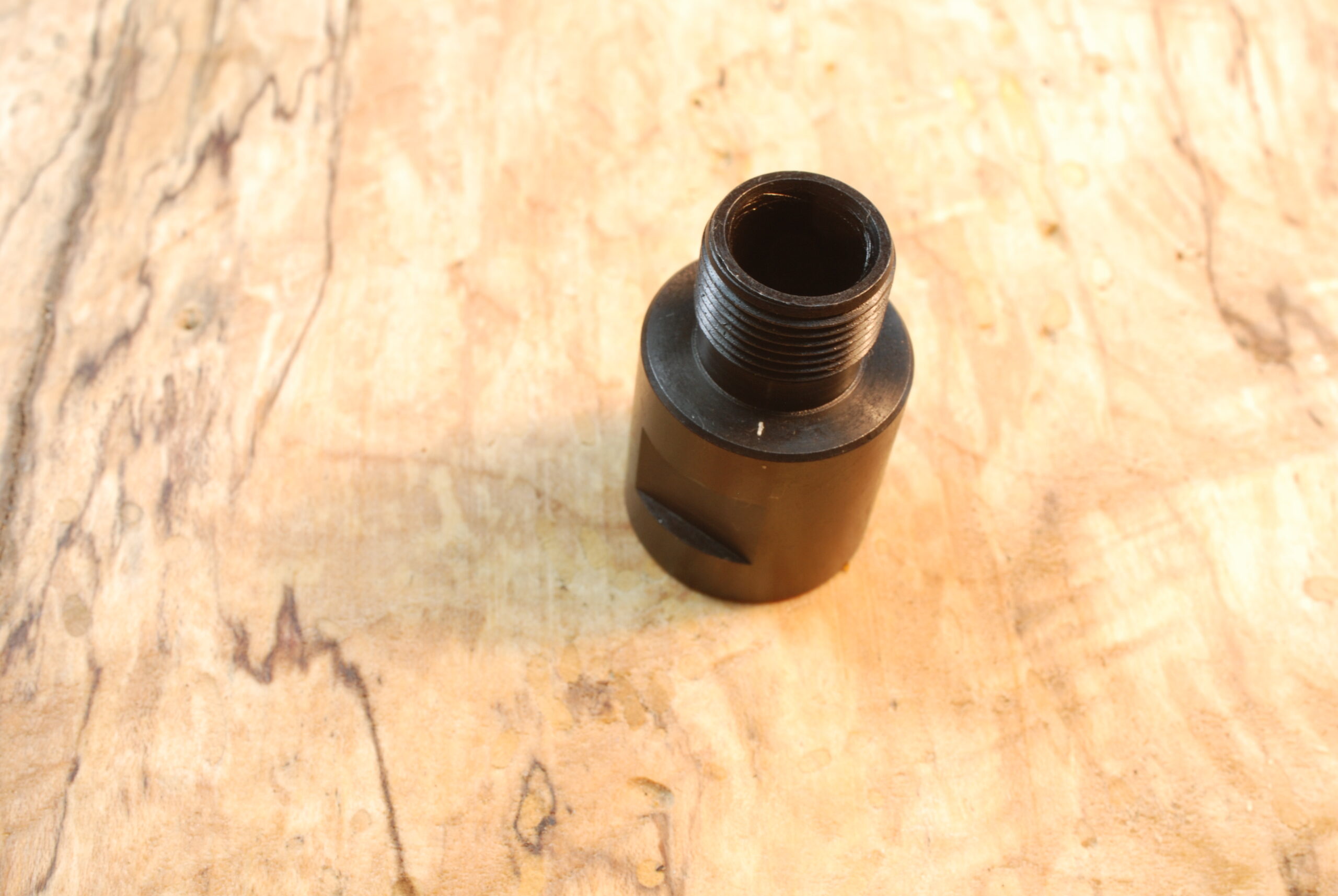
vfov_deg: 22.7
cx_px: 669
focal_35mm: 60
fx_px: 2233
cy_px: 448
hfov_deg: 33.4
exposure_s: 1/6
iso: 200
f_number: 22
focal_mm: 40
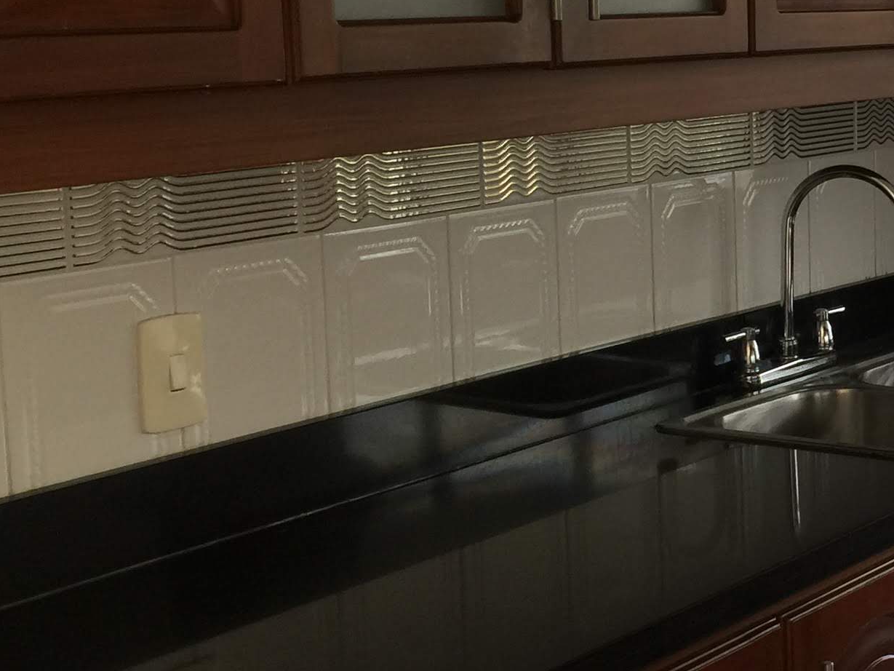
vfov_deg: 19.1
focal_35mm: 77
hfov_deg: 24.0
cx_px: 929
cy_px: 270
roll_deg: -2.0
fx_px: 1989
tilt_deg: -5.6
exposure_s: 1/15
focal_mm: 4.15
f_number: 2.2
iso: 32
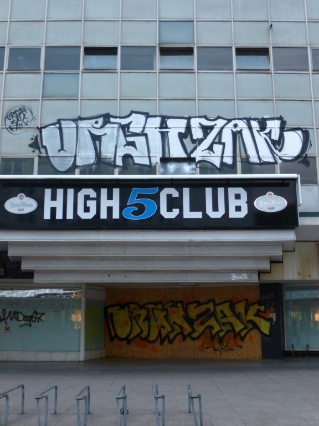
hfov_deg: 35.1
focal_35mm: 41
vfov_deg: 45.8
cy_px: 213
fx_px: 504
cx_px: 160
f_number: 3.8
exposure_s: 1/15
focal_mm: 7.4
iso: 400
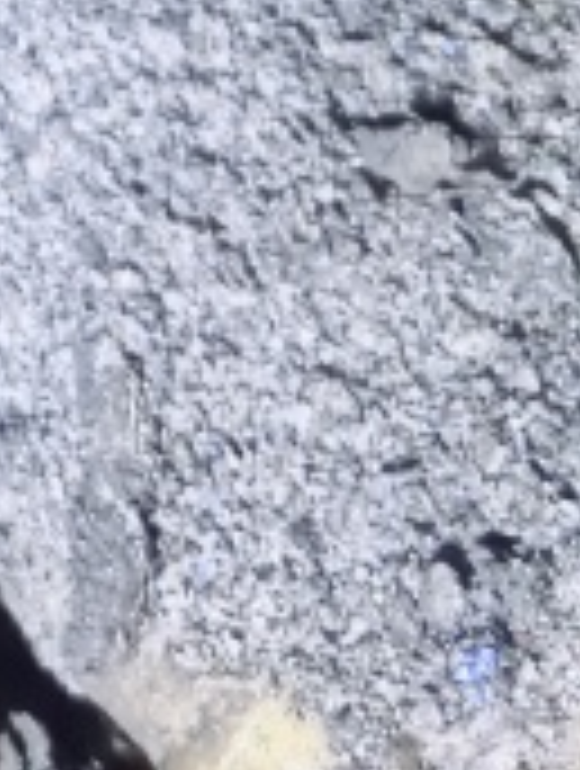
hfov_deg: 7.8
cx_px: -1070
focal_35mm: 168
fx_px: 3739
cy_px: -1218
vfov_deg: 9.9
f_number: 1.4
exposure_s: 1/99.9
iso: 1000
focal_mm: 6.35
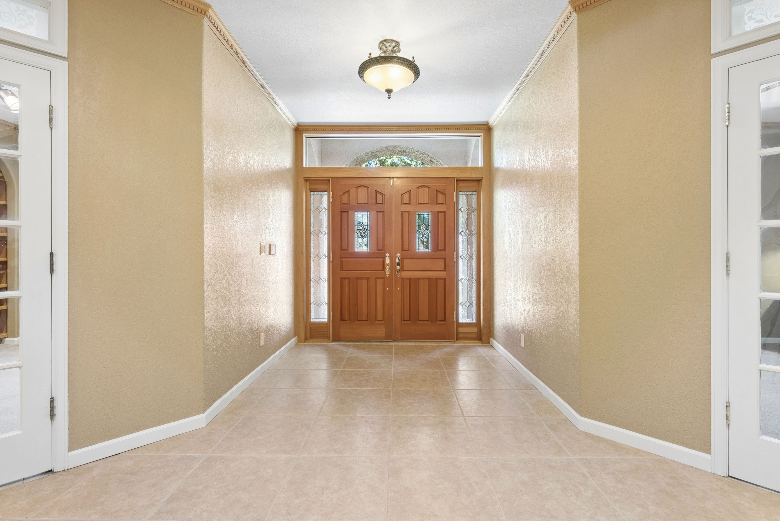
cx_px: 390
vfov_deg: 70.5
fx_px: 369
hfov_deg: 93.2
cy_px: 260
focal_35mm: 17
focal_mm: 17
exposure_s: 1/15
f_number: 8
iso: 500
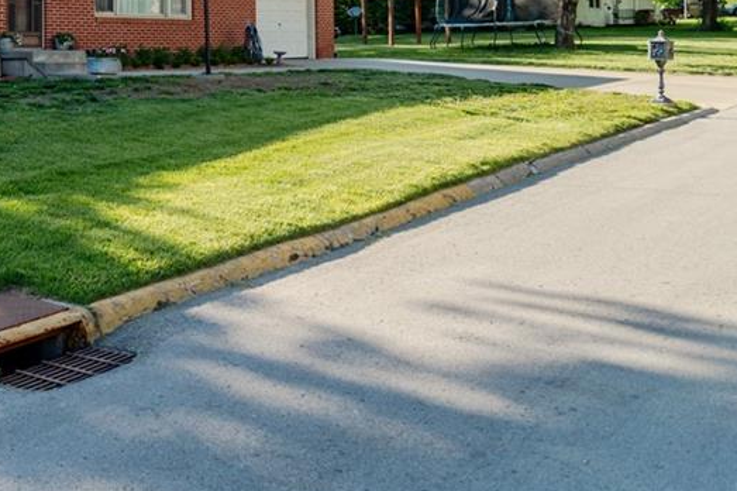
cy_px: 37
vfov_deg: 27.5
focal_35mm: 47
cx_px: 38
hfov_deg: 38.3
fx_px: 962
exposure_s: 1/3200
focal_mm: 24
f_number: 3.2
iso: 100
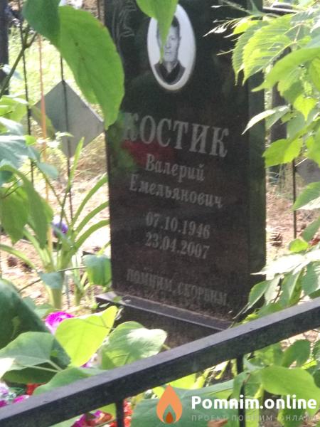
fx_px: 641
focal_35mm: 52
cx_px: 160
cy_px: 214
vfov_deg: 36.8
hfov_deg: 28.0
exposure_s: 1/60
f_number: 2.6
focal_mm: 5.99
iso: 500
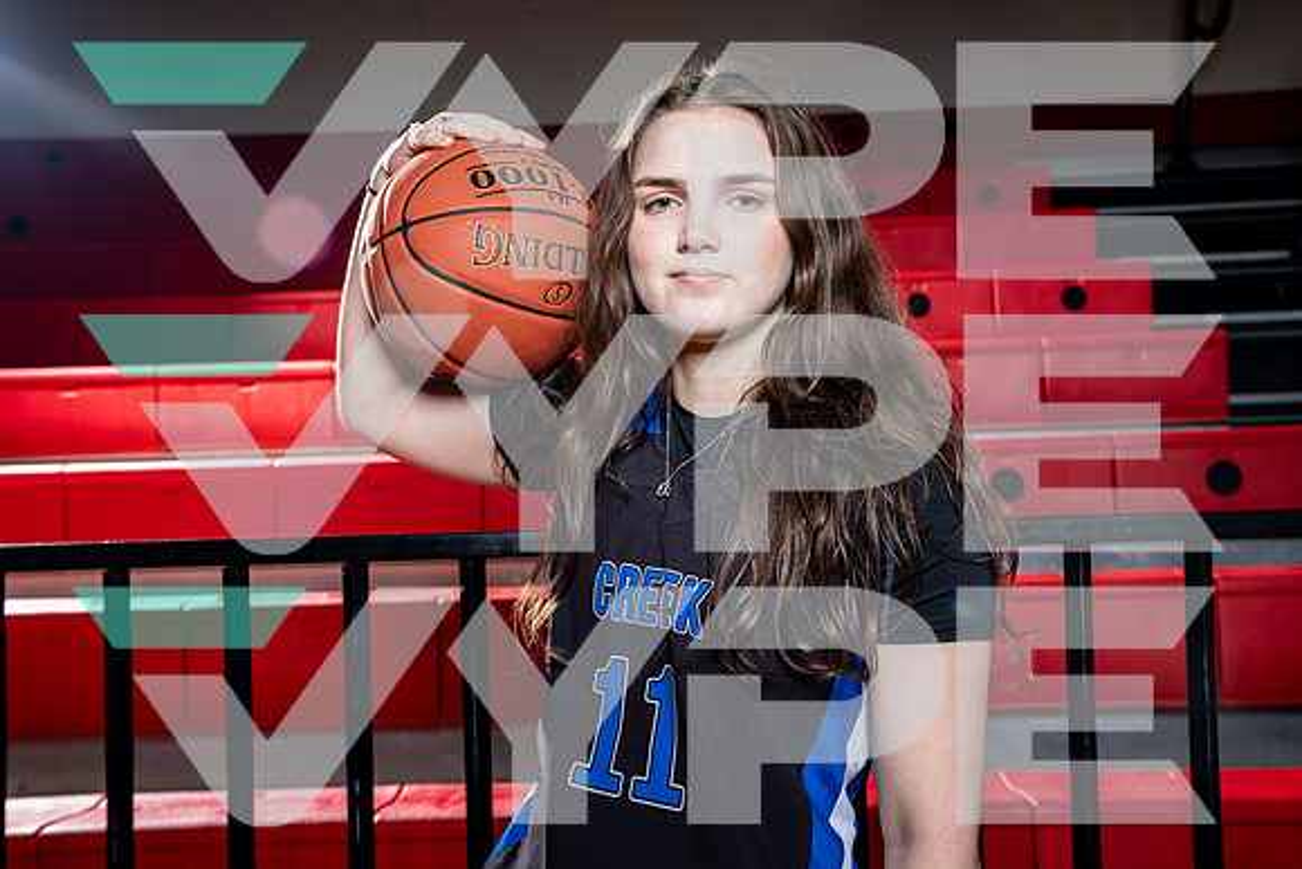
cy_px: 434
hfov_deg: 46.4
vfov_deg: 31.9
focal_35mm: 42
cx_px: 651
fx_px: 1519
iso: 320
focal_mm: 42
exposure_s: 1/250
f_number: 6.3
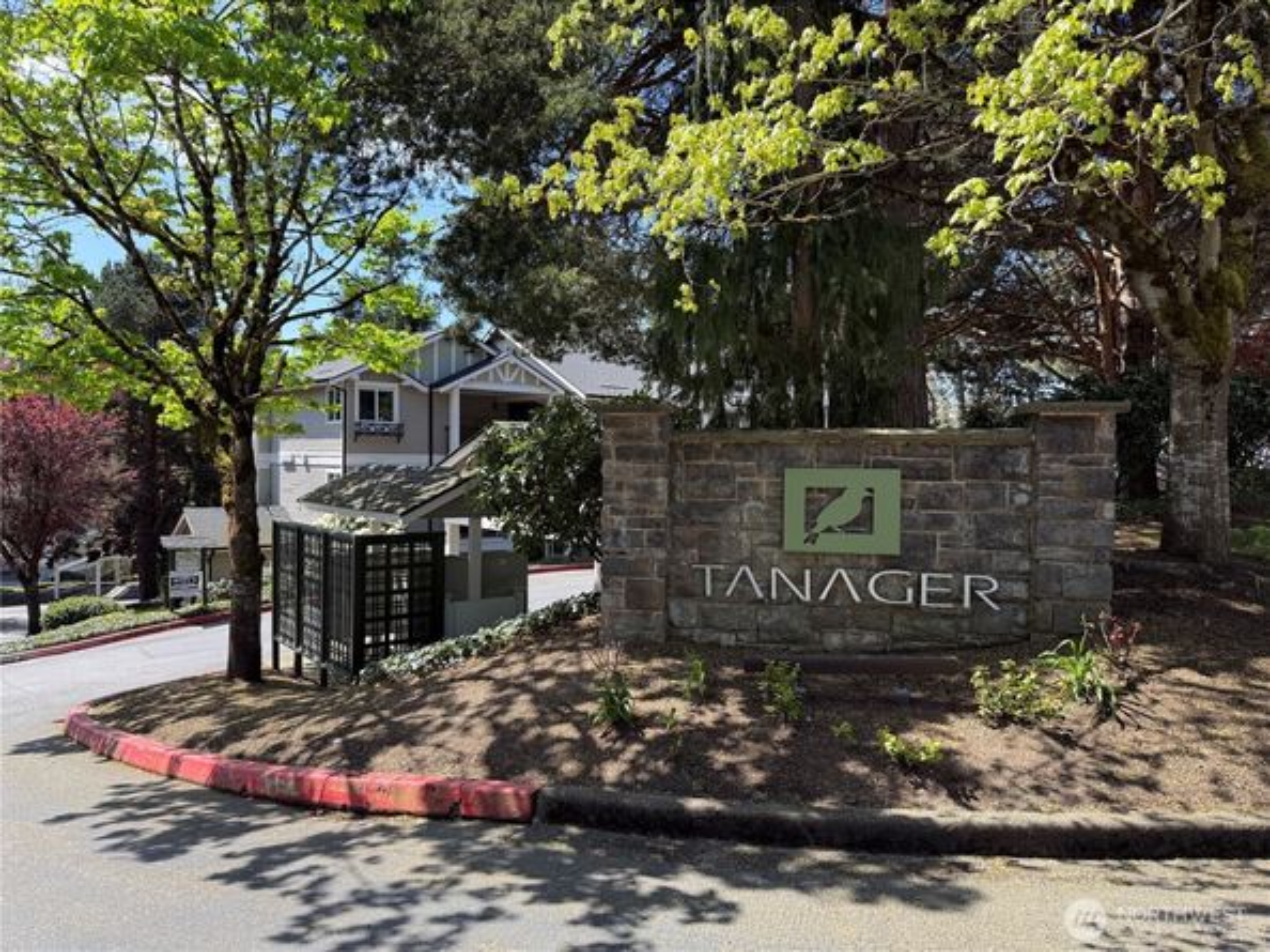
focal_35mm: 24
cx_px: 635
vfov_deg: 56.8
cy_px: 476
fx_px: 880
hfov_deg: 71.6
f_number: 1.78
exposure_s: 1/1337
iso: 100
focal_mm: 6.76
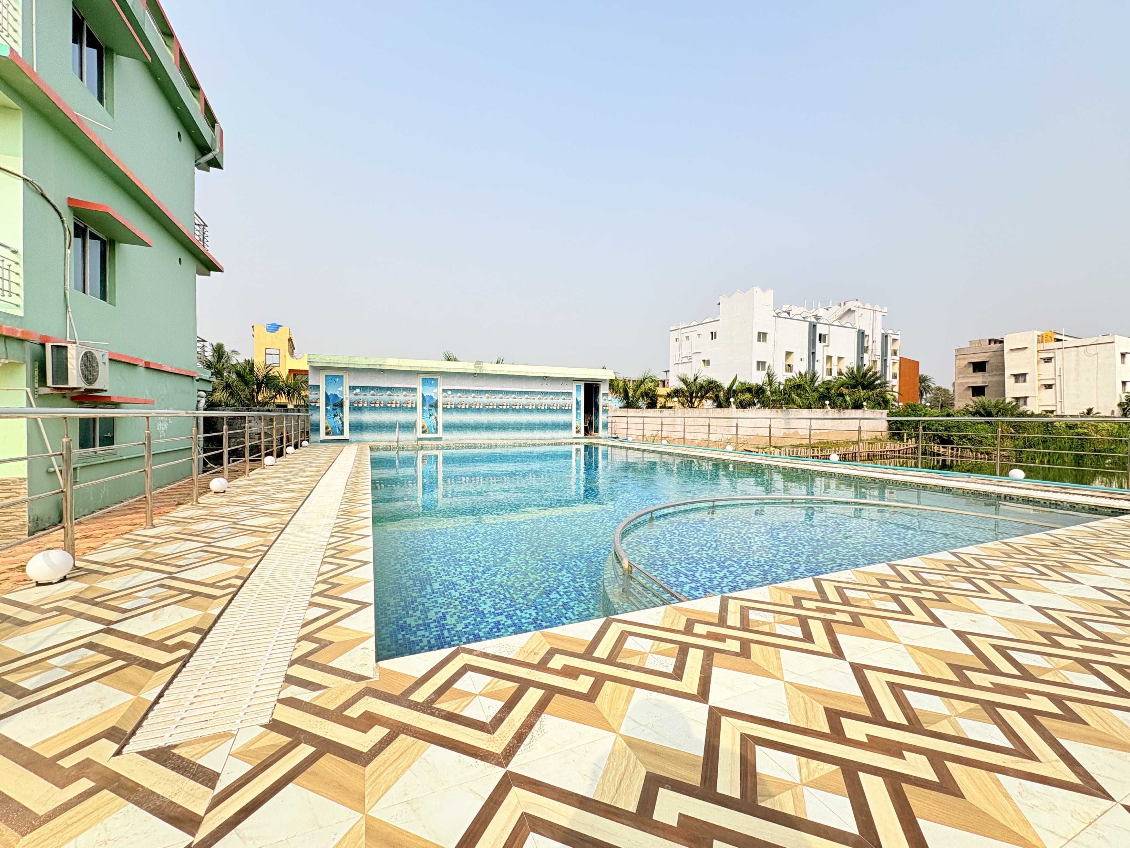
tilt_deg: -0.5
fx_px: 457
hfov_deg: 102.1
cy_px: 424
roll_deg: +0.2
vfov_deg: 85.7
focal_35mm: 14
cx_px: 565
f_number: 2.2
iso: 40
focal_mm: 2.22
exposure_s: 1/1094
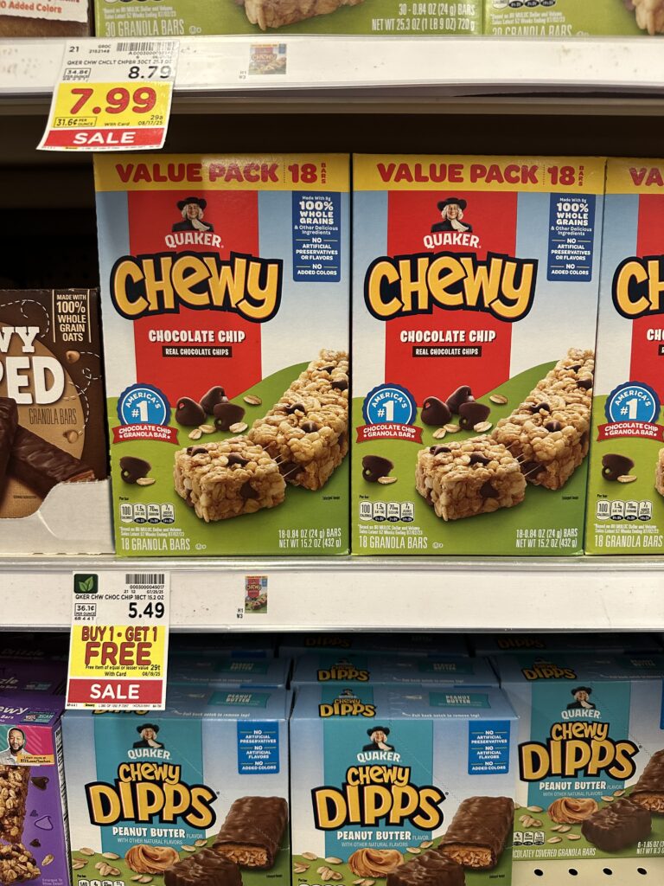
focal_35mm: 24
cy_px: 443
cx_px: 332
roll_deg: -0.3
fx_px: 614
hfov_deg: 56.8
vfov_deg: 71.6
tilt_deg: -11.5
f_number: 1.78
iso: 250
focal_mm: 6.86
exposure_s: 1/78
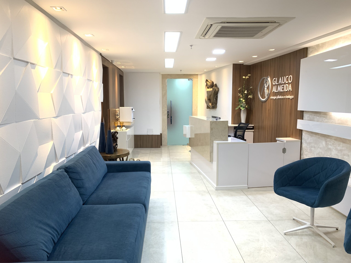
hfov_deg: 67.3
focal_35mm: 26
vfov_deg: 53.1
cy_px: 132
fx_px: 264
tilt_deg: -6.4
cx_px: 176
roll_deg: -0.2
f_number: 1.8
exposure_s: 1/60
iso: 125
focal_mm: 4.25
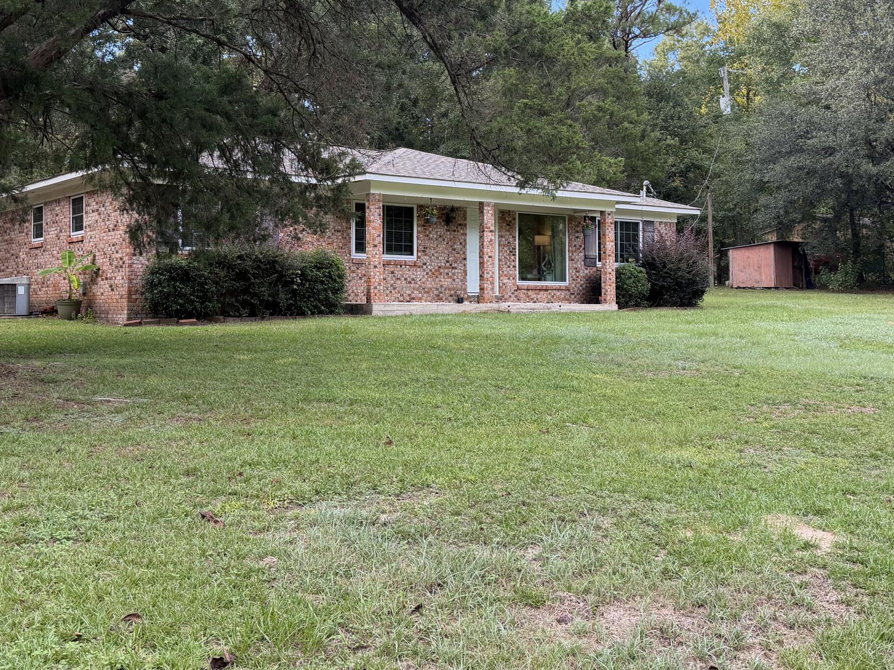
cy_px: 247
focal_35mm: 40
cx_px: 381
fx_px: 1033
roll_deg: +1.5
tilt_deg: +3.2
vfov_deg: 35.7
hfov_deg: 46.7
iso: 100
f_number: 1.78
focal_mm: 6.76
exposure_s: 1/504
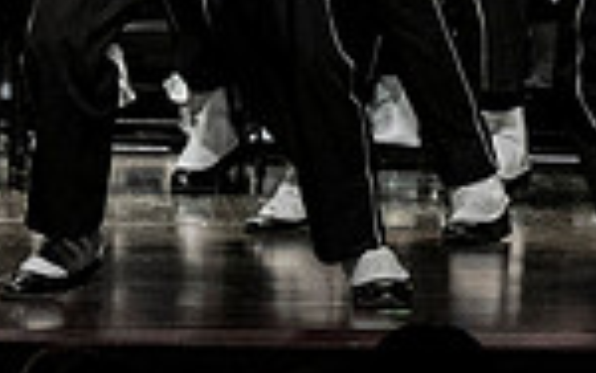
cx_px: 489
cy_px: -246
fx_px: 13459
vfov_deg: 1.6
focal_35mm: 828
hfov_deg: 2.5
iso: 4000
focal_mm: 140
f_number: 4
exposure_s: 1/500
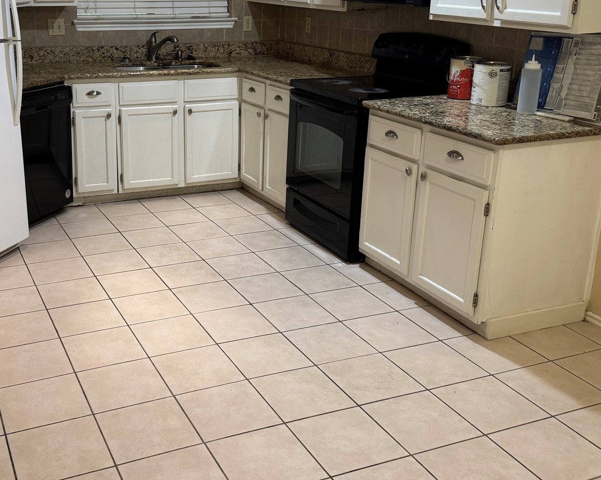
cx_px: 206
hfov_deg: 44.2
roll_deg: +0.0
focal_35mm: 41
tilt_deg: -18.1
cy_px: 201
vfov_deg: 36.4
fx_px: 729
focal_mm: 6.76
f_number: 1.78
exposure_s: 1/60
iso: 160
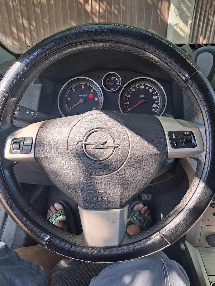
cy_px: 143
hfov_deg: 51.4
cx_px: 108
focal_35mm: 27
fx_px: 224
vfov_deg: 65.3
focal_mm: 4
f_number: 1.8
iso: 40
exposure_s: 1/100
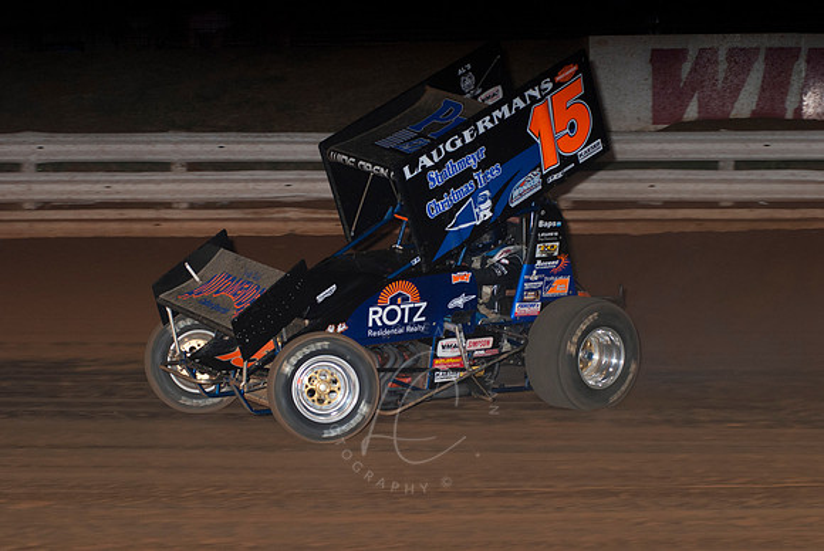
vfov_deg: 11.4
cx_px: 412
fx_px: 2749
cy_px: 276
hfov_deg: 17.0
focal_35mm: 120
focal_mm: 80
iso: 400
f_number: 4.5
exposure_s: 1/400
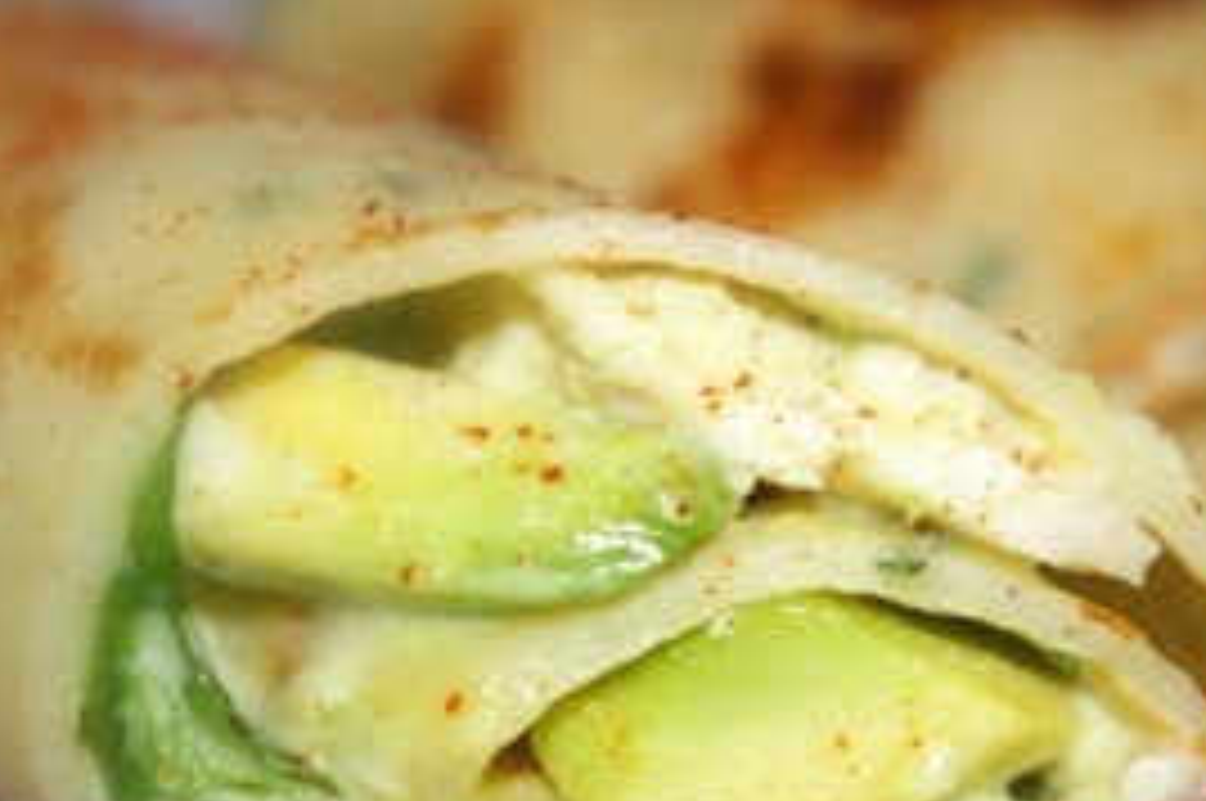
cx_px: 734
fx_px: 2939
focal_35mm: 88
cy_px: 482
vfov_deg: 15.5
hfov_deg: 23.1
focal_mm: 35
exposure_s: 1/180
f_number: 4.5
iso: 200
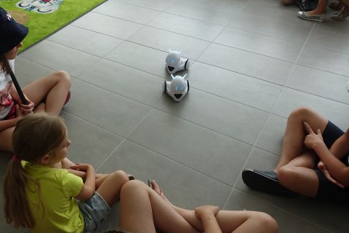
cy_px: 124
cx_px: 124
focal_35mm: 32
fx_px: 310
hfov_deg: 57.8
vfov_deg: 41.1
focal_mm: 8.8
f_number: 2.8
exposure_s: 1/160
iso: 125
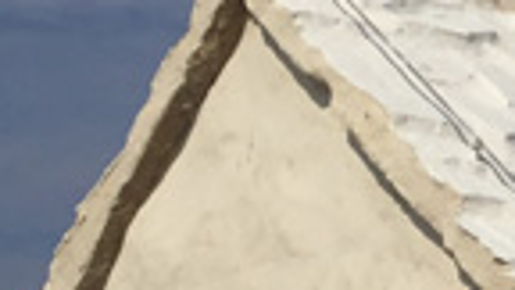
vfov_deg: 6.6
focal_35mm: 175
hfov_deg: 11.4
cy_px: 673
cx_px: 955
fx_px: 2390
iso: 32
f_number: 2.2
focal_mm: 4.15
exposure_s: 1/7937
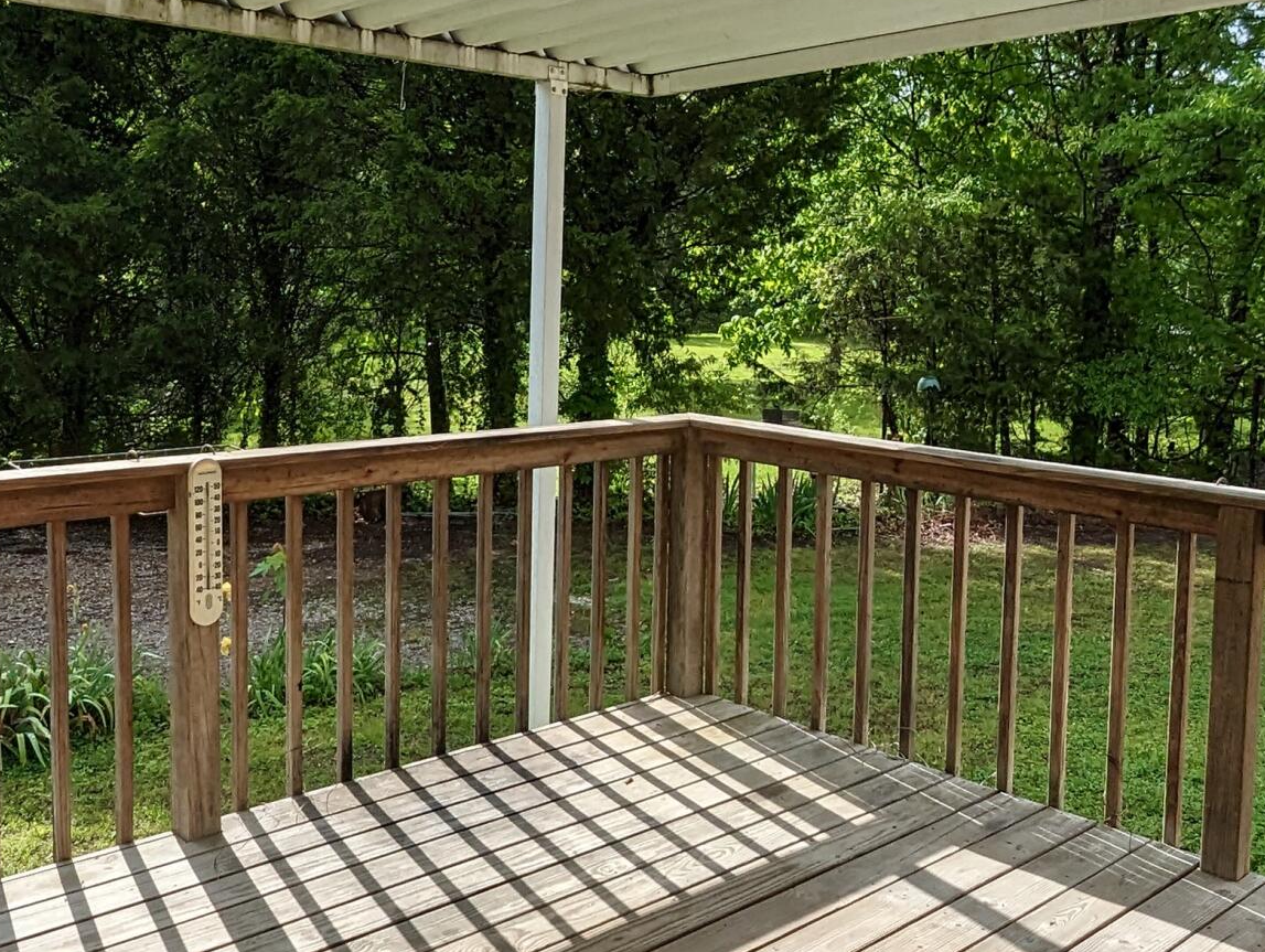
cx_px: 587
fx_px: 1244
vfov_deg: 41.7
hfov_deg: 53.9
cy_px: 383
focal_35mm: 34
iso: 46
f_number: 2.2
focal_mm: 1.95
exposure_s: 1/949
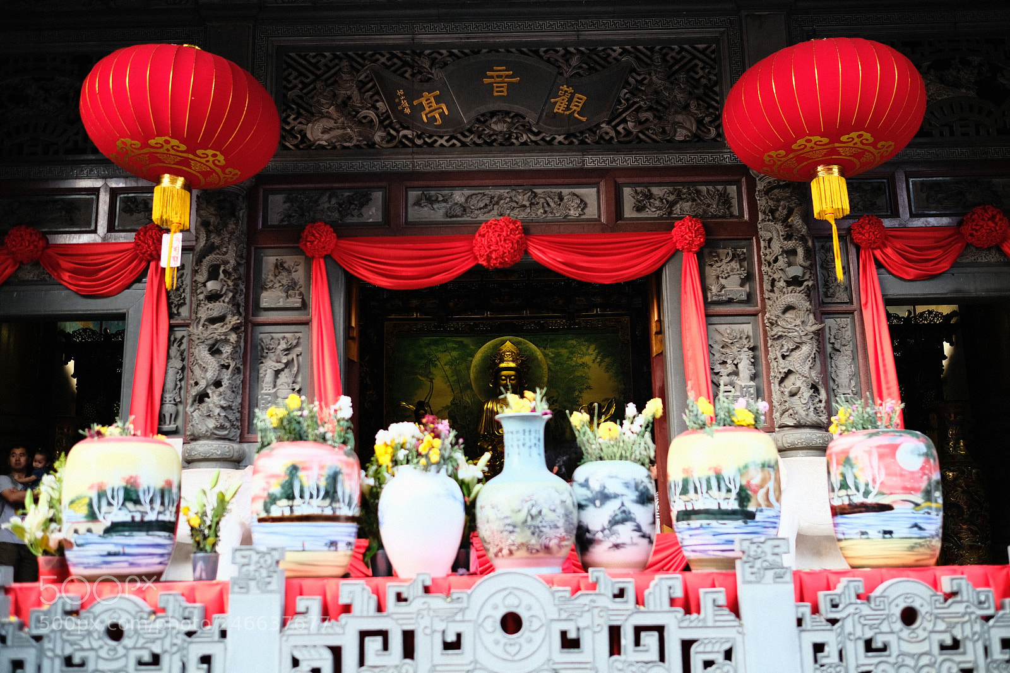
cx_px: 505
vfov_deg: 37.8
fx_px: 982
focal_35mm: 35
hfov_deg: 54.4
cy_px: 336
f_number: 2
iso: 400
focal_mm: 23
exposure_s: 1/210
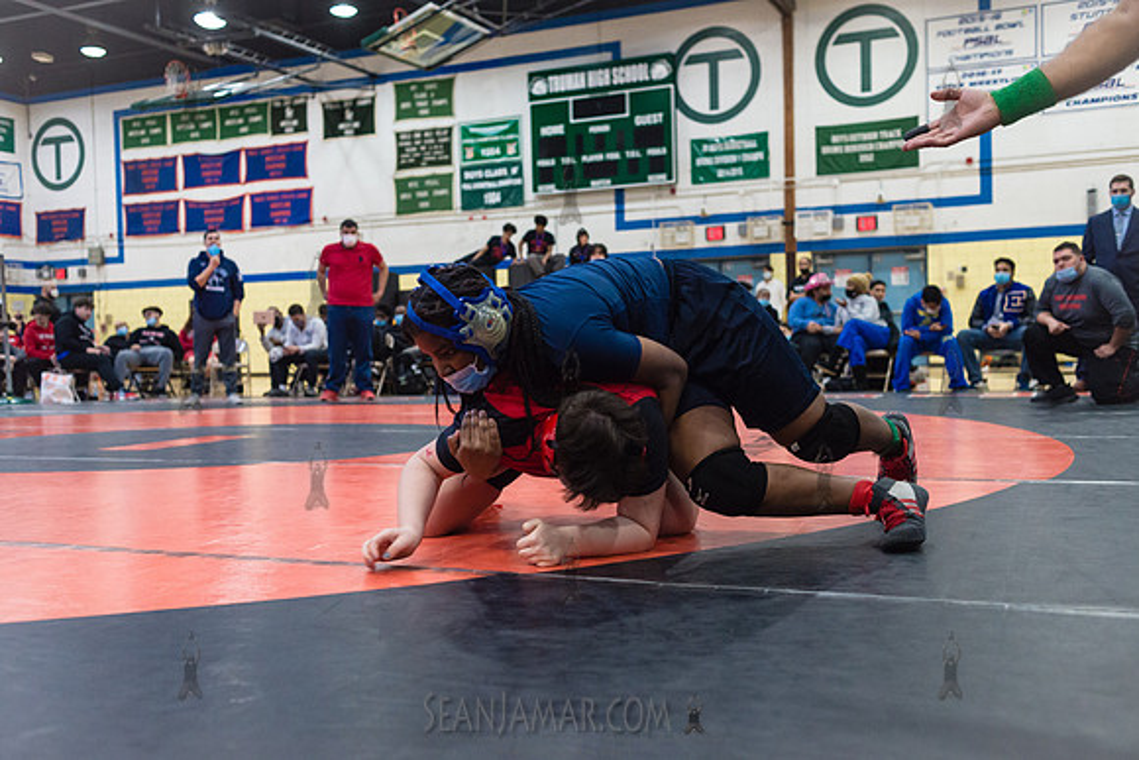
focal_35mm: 35
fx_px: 1114
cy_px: 380
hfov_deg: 54.2
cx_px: 570
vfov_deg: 37.7
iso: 4000
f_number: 4
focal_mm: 35
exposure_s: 1/400
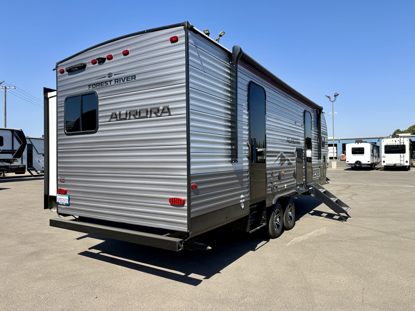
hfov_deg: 71.6
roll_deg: +0.5
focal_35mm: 24
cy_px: 156
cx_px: 208
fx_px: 288
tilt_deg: +0.6
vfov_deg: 56.8
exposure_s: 1/3953
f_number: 1.78
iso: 80
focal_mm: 6.76
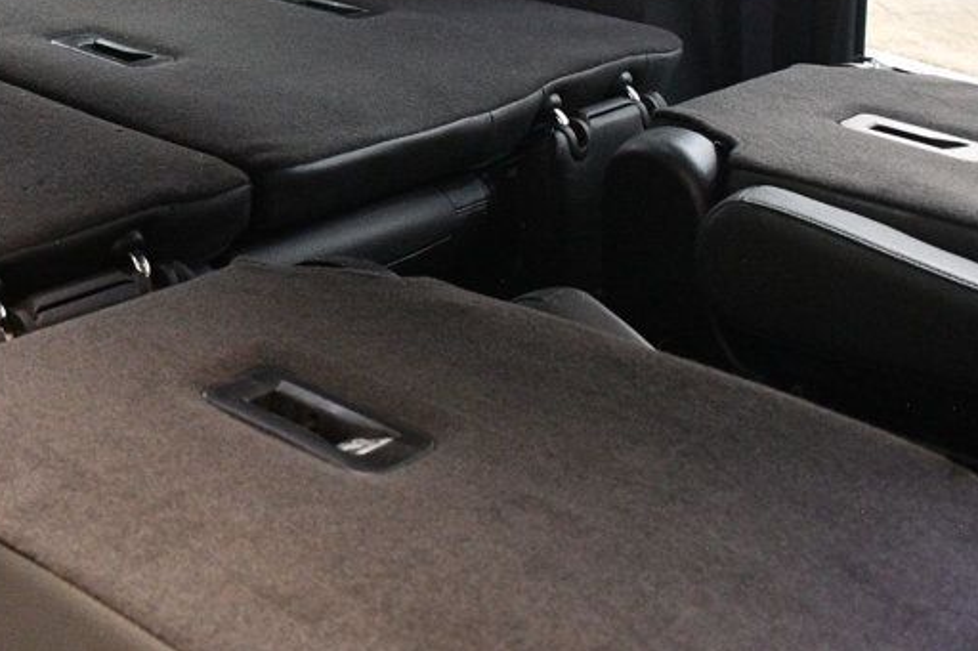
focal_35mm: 60
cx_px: 159
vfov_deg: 21.8
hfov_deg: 32.3
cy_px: 11
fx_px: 1629
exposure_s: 1/60
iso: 4500
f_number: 3.5
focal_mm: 20
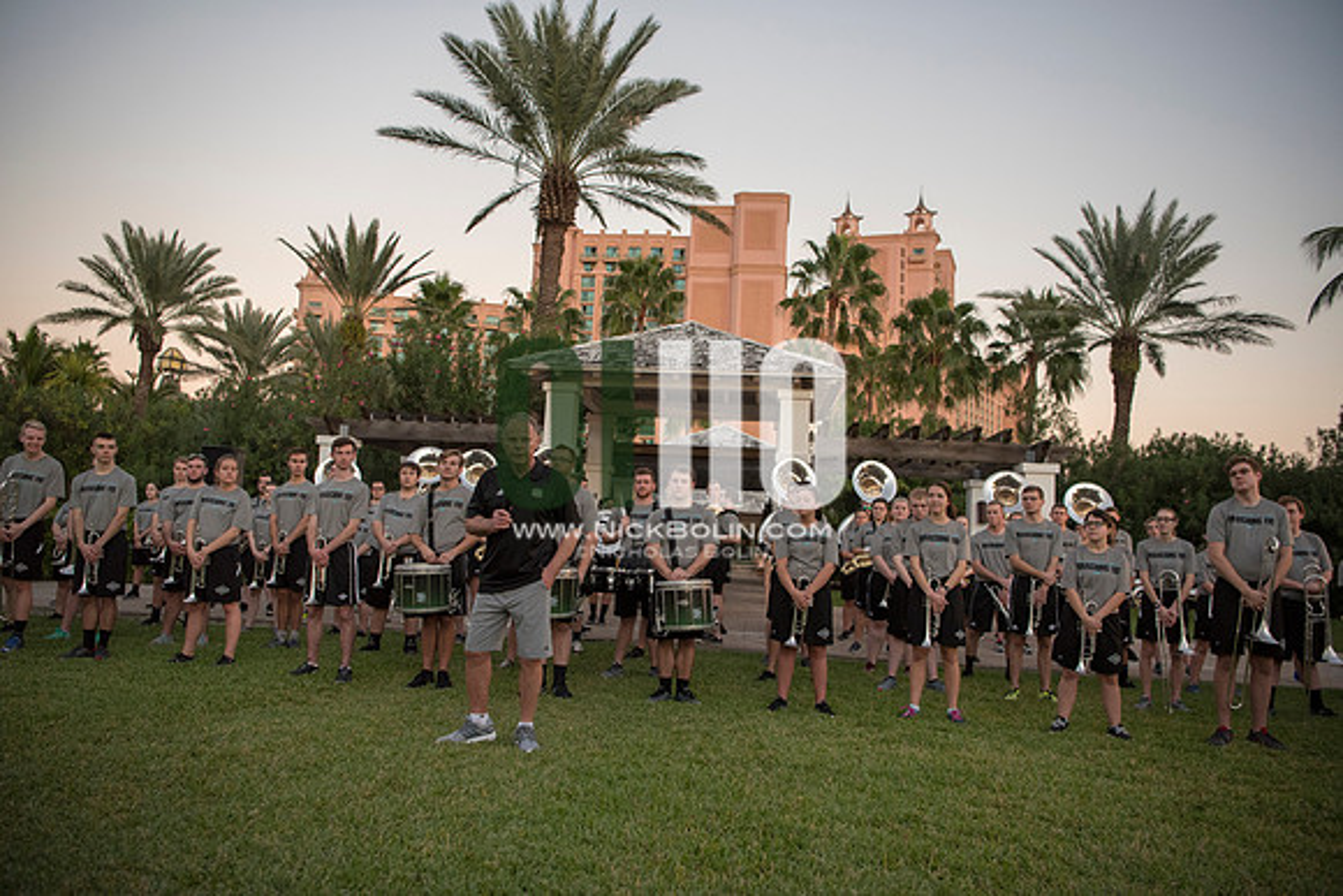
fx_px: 970
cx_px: 672
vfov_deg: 49.6
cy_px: 448
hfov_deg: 69.4
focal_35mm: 26
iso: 2000
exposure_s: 1/800
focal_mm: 26
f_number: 3.2
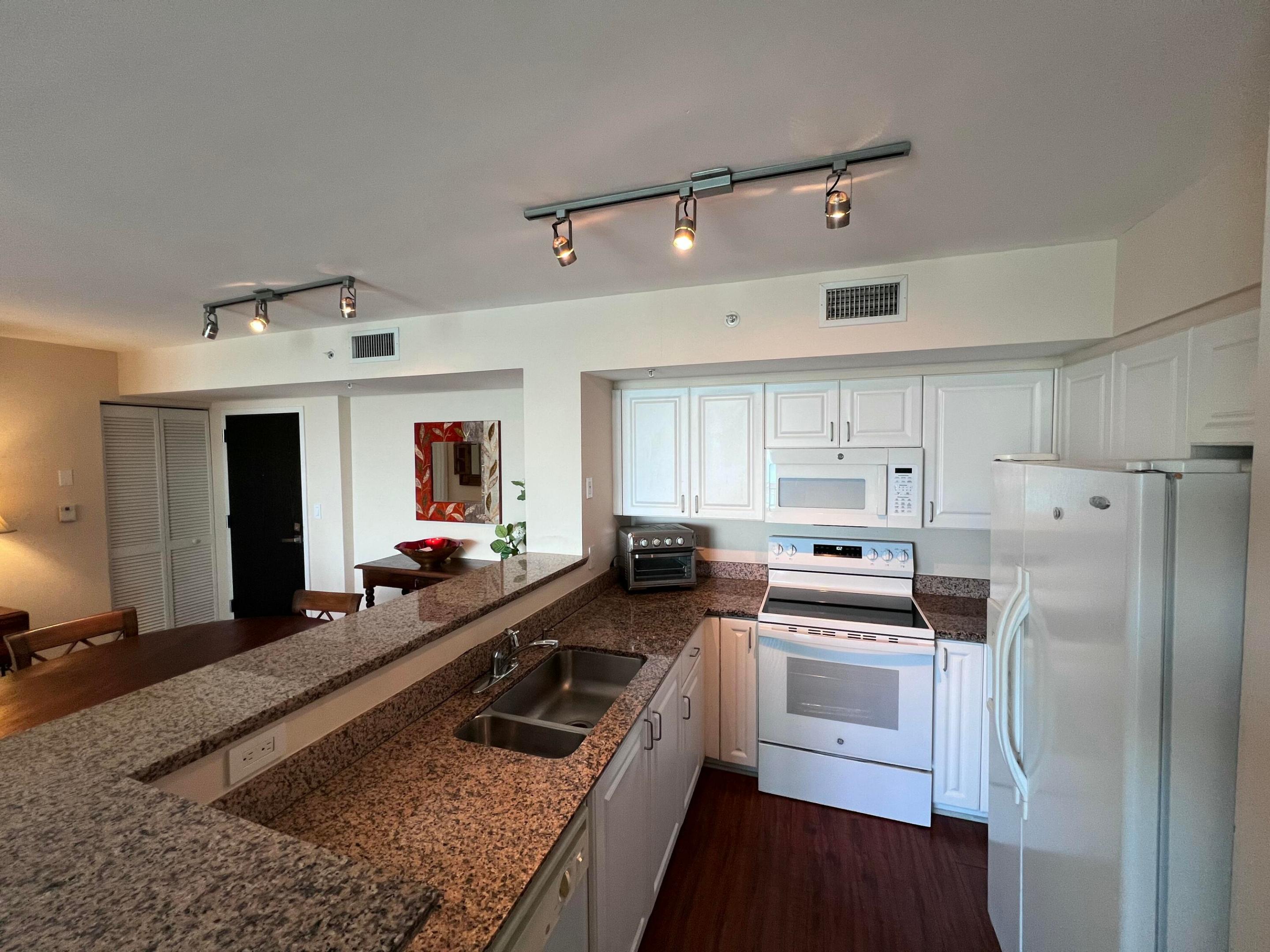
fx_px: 477
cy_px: 476
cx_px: 635
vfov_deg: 89.9
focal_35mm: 13
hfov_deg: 106.2
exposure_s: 1/120
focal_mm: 1.57
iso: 125
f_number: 1.8
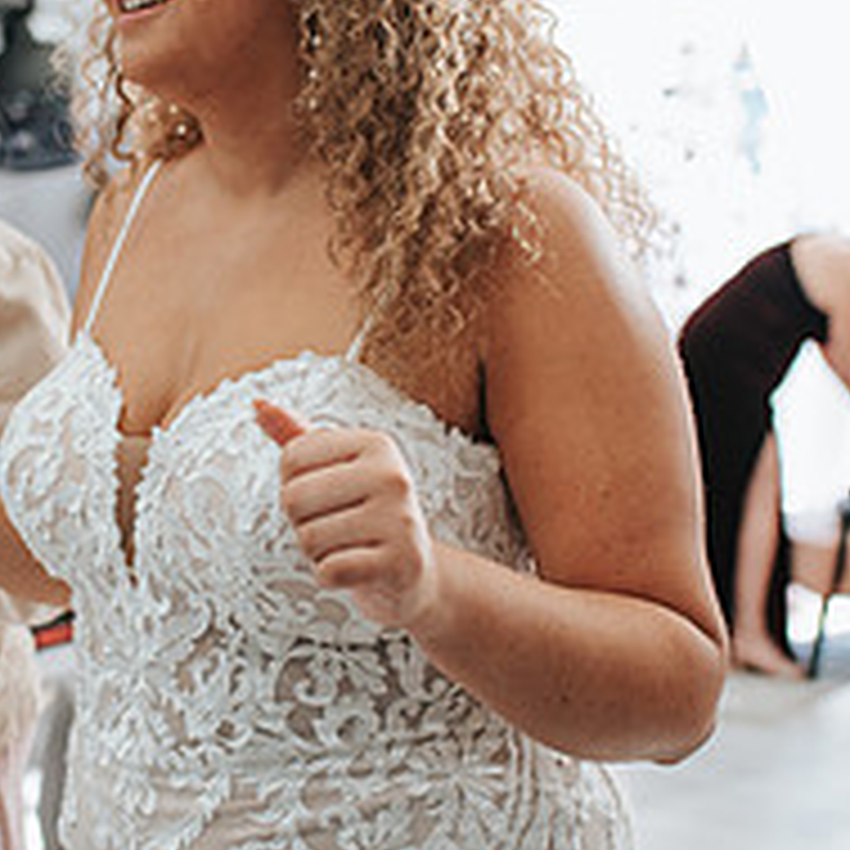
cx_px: 211
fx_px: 1972
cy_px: 346
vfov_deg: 24.3
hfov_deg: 24.1
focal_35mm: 71
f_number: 2.8
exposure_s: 1/200
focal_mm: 35
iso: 450
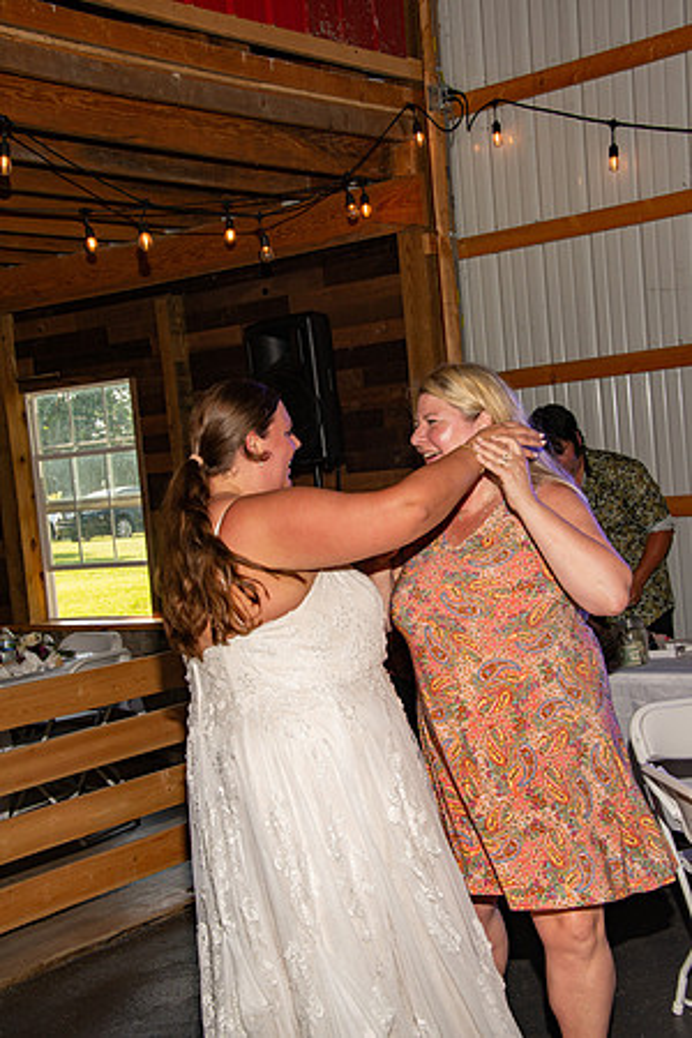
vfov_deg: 36.2
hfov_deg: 24.6
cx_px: 346
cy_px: 519
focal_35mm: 55
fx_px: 1586
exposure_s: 1/125
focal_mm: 55
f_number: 13
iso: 400
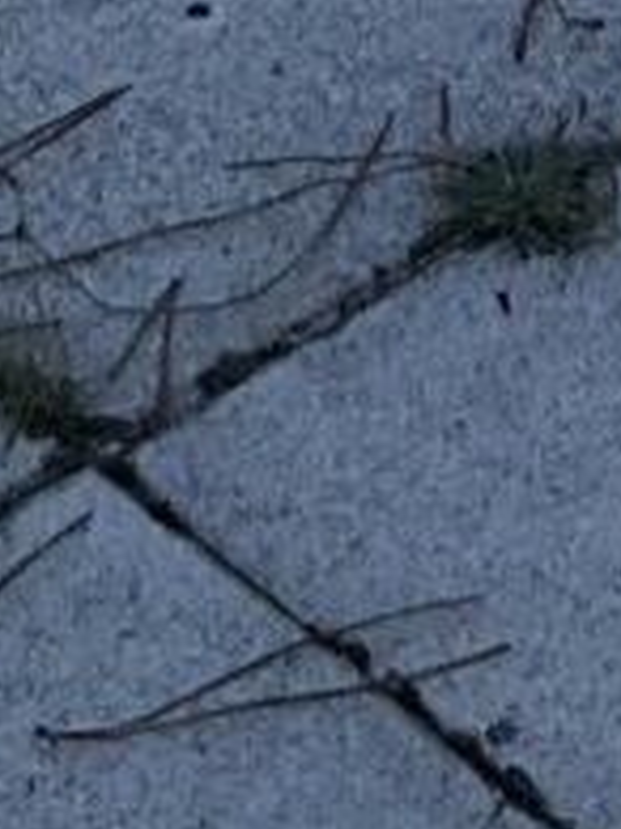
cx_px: 268
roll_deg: -0.5
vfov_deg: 6.3
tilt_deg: -21.3
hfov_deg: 5.2
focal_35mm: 286
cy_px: -1849
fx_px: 6848
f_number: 1.8
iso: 25
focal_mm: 3
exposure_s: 1/2667
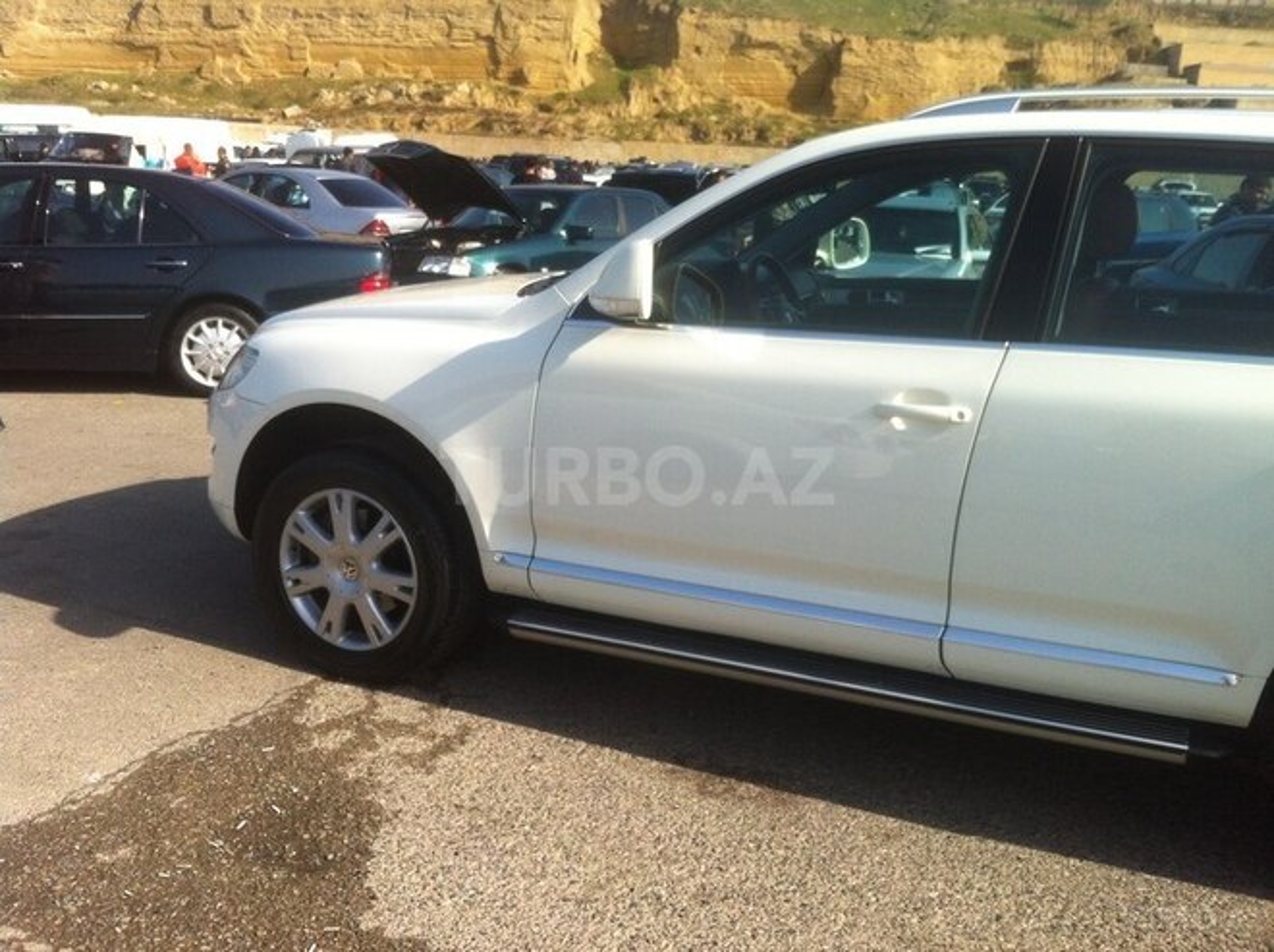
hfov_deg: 52.7
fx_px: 1286
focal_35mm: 35
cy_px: 476
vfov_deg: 40.6
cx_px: 637
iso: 80
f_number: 2.8
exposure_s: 1/1160
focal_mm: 3.85
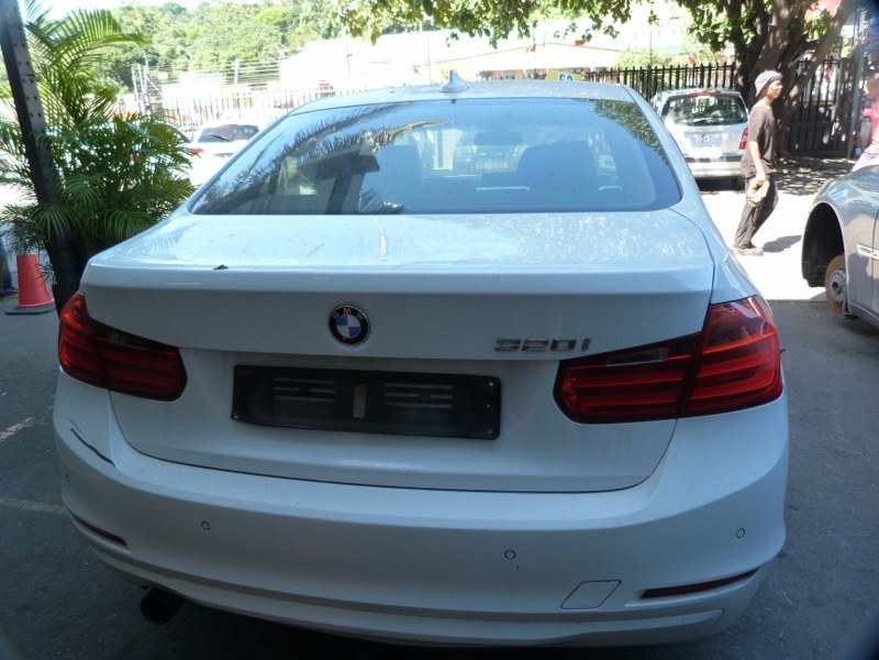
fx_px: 635
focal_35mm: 25
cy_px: 330
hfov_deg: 69.4
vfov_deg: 54.9
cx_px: 440
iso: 125
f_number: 2.8
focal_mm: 4.5
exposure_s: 1/80
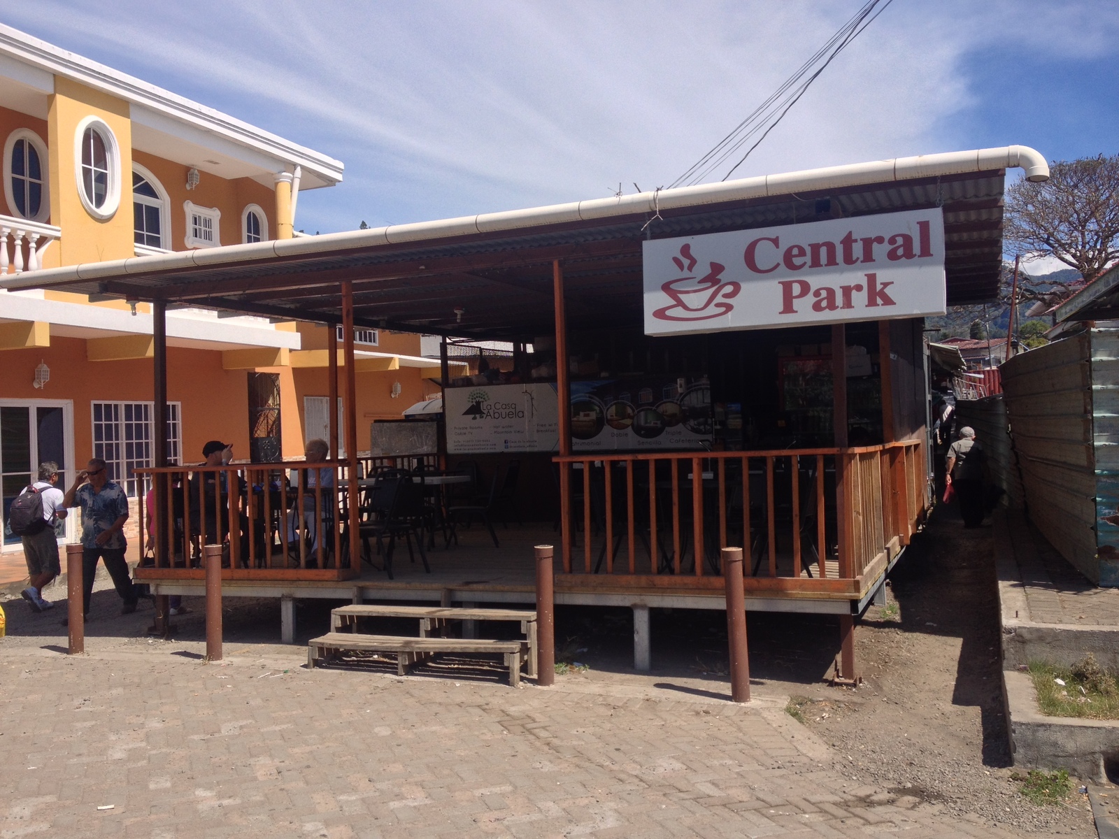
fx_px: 1131
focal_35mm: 35
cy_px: 420
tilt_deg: -3.0
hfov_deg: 52.6
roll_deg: +1.7
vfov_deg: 40.7
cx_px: 560
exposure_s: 1/1416
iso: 50
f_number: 2.4
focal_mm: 4.28
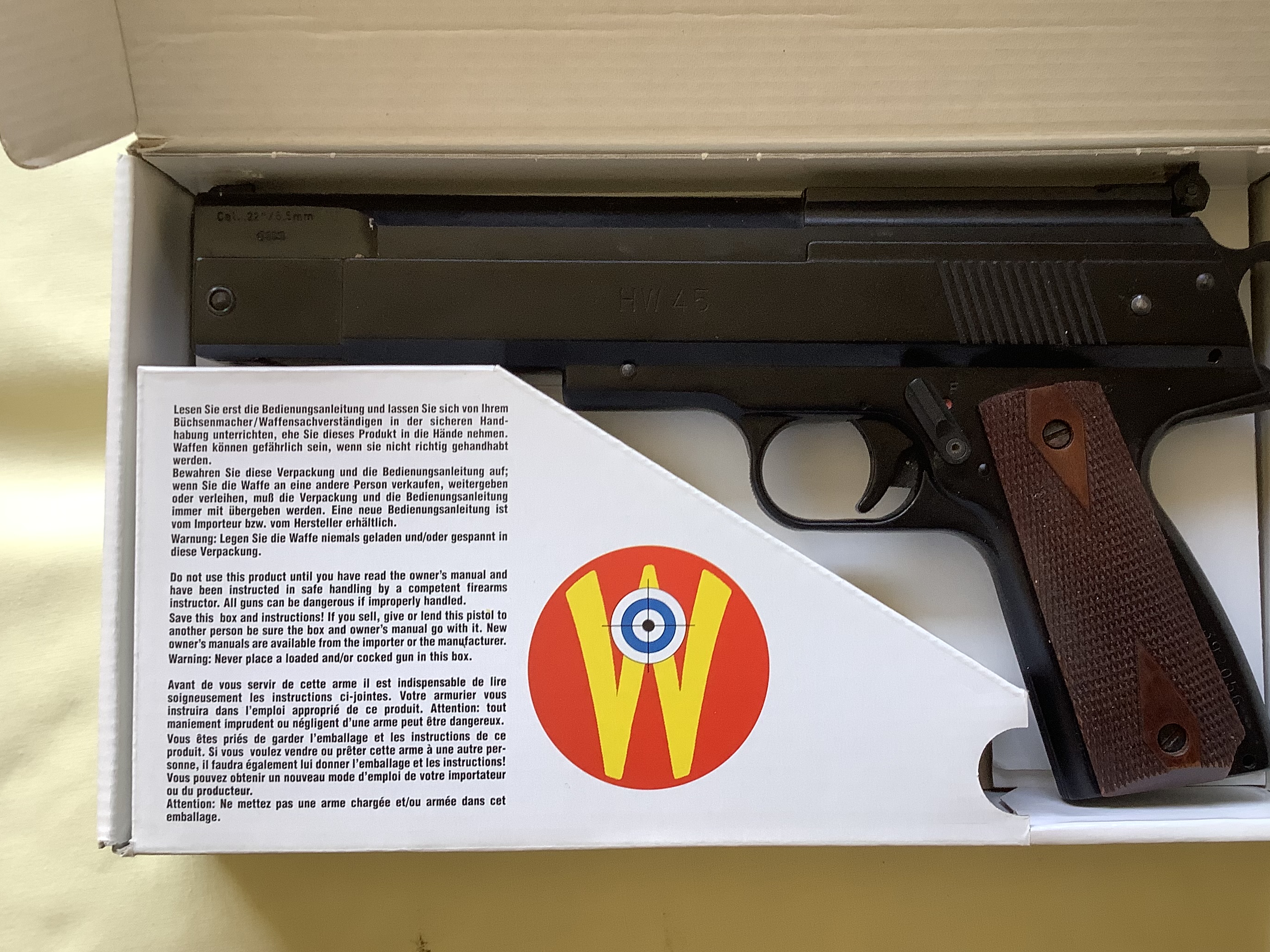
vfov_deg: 38.6
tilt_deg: -85.5
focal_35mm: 37
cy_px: 430
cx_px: 749
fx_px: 1357
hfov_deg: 49.9
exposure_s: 1/50
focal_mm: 3.3
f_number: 2.4
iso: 64
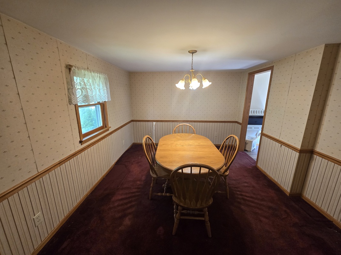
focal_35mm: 13
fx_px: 128
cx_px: 170
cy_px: 128
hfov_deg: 106.2
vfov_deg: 89.9
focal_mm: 2.2
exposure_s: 1/60
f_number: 2.2
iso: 200
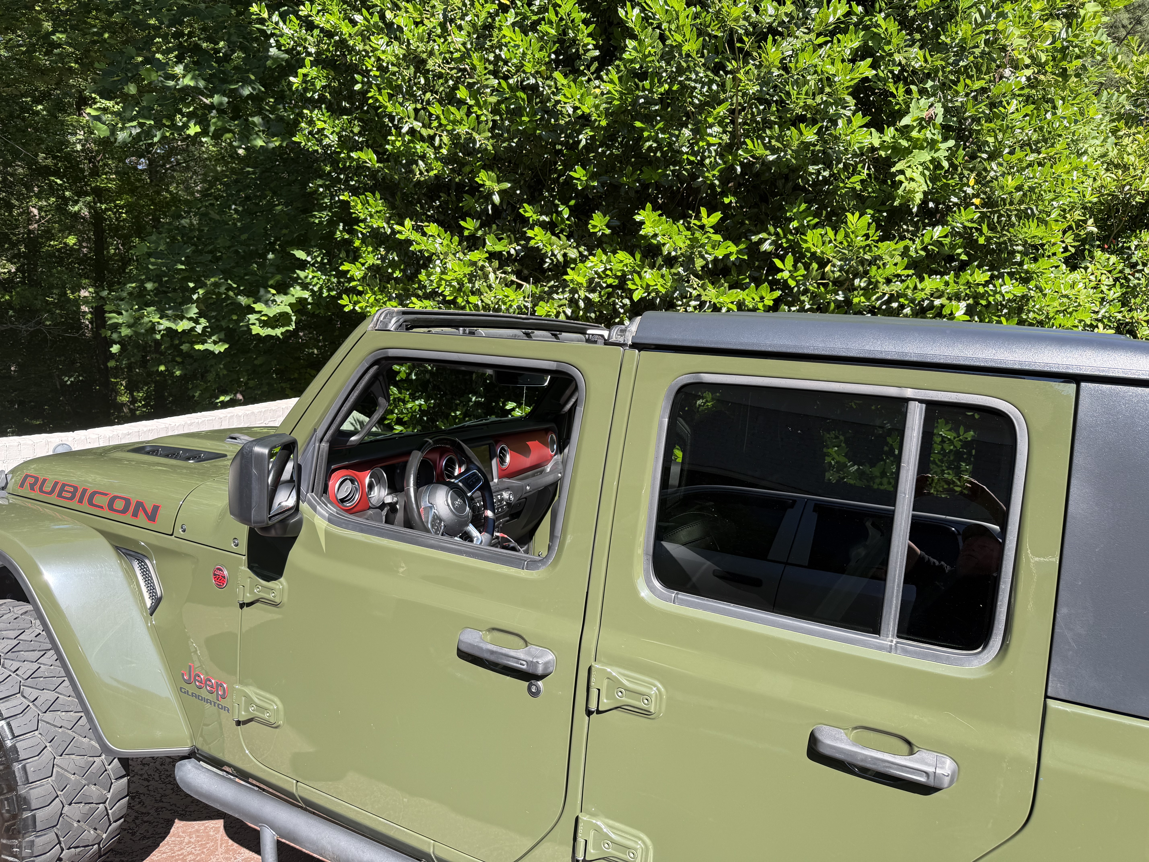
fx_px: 797
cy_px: 431
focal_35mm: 24
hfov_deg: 71.6
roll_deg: -3.6
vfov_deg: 56.8
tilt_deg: -9.1
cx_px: 574
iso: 80
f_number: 1.78
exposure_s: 1/722
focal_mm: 6.76
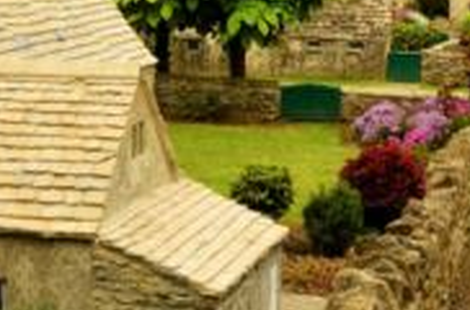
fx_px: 1236
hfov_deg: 21.3
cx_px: 96
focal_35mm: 95
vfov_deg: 14.2
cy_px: 50
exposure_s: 1/60
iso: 200
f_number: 16
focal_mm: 18
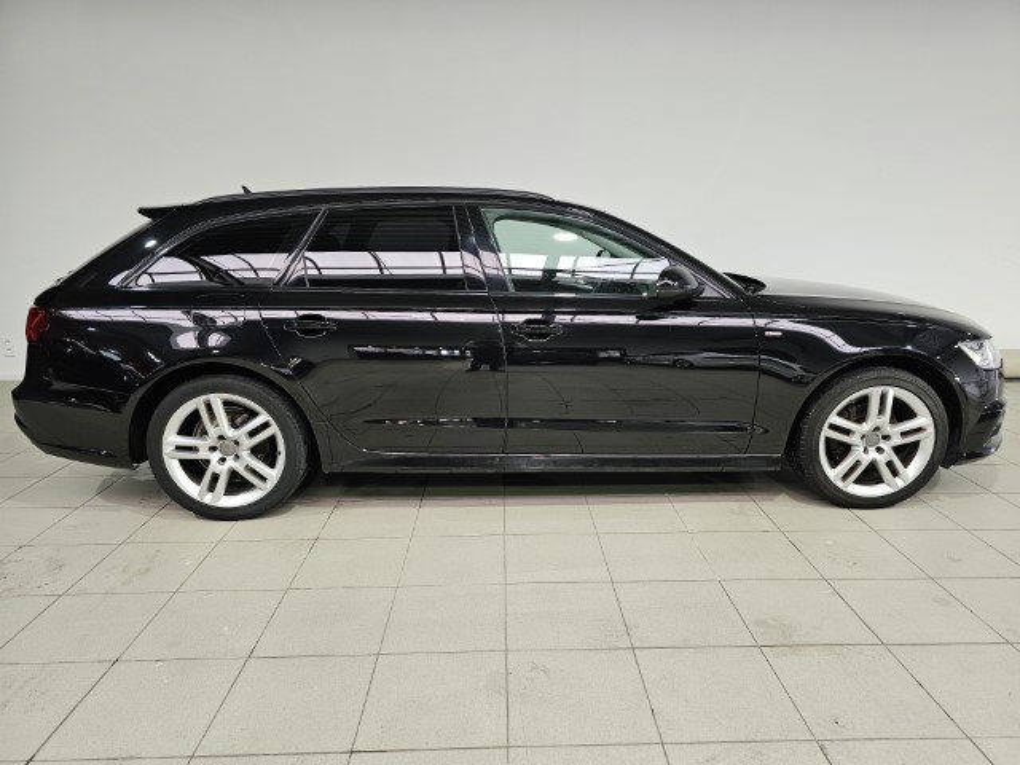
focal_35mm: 23
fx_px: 678
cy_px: 382
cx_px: 510
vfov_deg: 58.9
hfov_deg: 73.9
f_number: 1.7
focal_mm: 6.3
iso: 160
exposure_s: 1/180
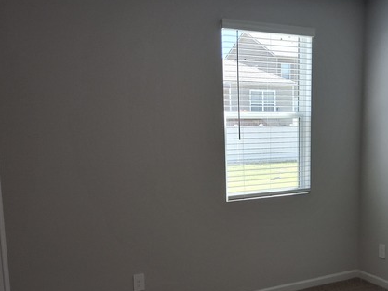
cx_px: 264
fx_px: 448
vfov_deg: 35.8
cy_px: 177
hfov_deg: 45.9
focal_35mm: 40
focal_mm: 3.08
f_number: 2
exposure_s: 1/120
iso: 64
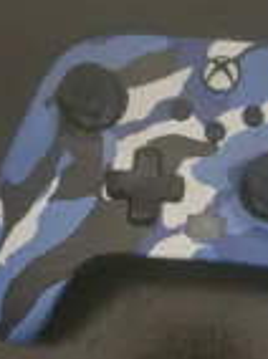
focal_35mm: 65
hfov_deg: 22.3
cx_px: 202
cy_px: 339
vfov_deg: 28.4
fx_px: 673
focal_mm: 6.3
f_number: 1.7
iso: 1600
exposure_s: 1/16.7
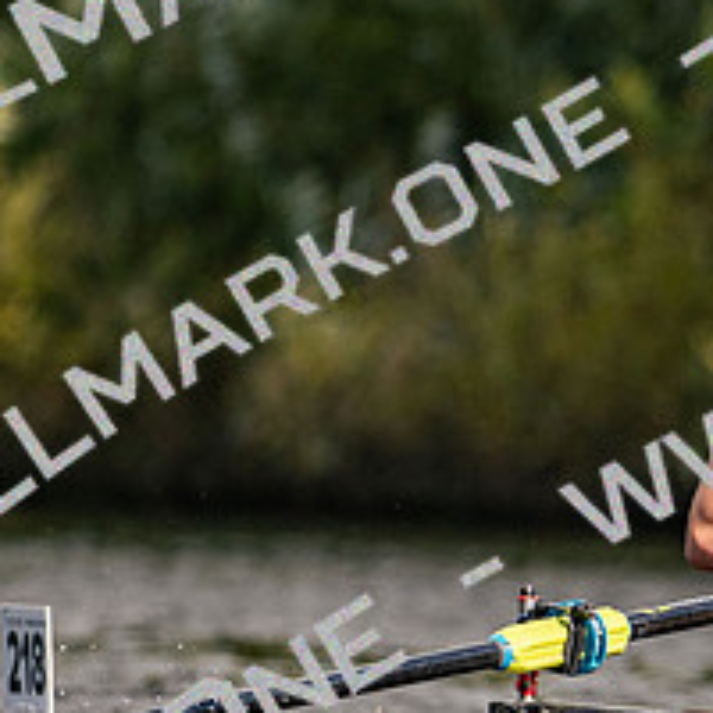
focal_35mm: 1479
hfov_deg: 1.2
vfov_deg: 1.2
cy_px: 554
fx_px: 34466
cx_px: 1002
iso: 250
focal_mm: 400
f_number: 4.5
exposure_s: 1/2000
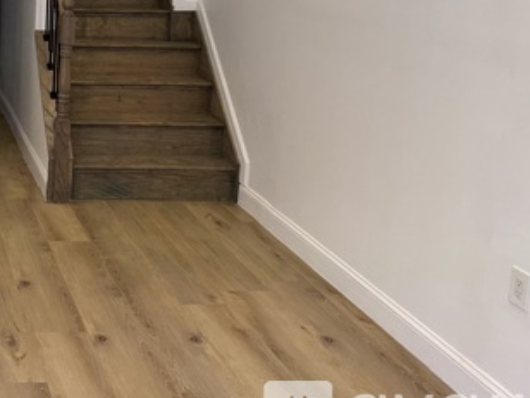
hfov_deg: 32.9
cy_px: 19
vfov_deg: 26.8
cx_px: -32
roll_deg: -1.9
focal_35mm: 52
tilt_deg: -7.5
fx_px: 796
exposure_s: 1/187
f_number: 1.78
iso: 100
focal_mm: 6.76
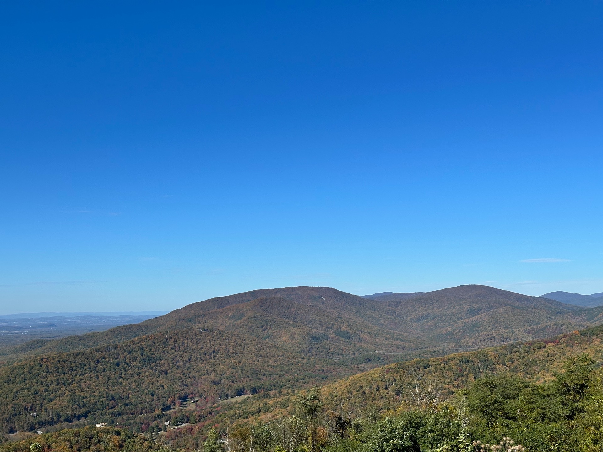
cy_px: 226
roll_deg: +0.7
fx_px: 836
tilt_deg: +4.8
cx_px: 302
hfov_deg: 39.7
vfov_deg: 30.3
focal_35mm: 48
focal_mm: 6.86
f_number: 1.78
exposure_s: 1/6211
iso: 64
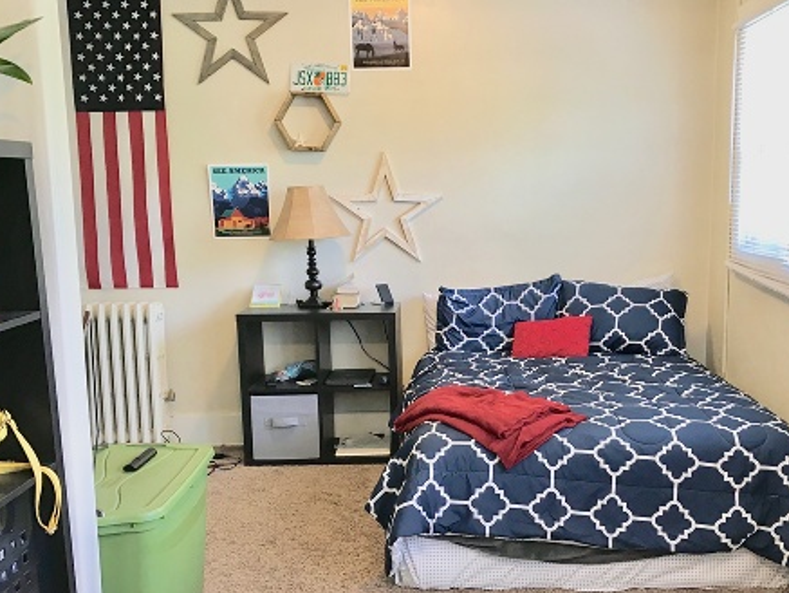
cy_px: 362
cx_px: 466
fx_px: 935
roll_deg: +1.5
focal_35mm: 41
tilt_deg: -9.5
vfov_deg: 35.0
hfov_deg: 45.6
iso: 50
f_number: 1.8
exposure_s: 1/30
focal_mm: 3.99
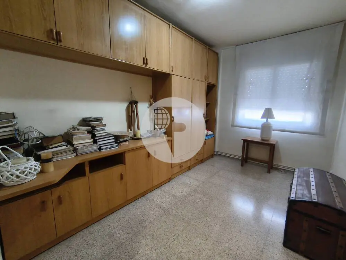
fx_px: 150
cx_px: 173
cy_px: 130
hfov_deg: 98.1
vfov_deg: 81.8
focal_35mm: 15
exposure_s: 1/33.3
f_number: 2.2
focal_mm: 1.65
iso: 800
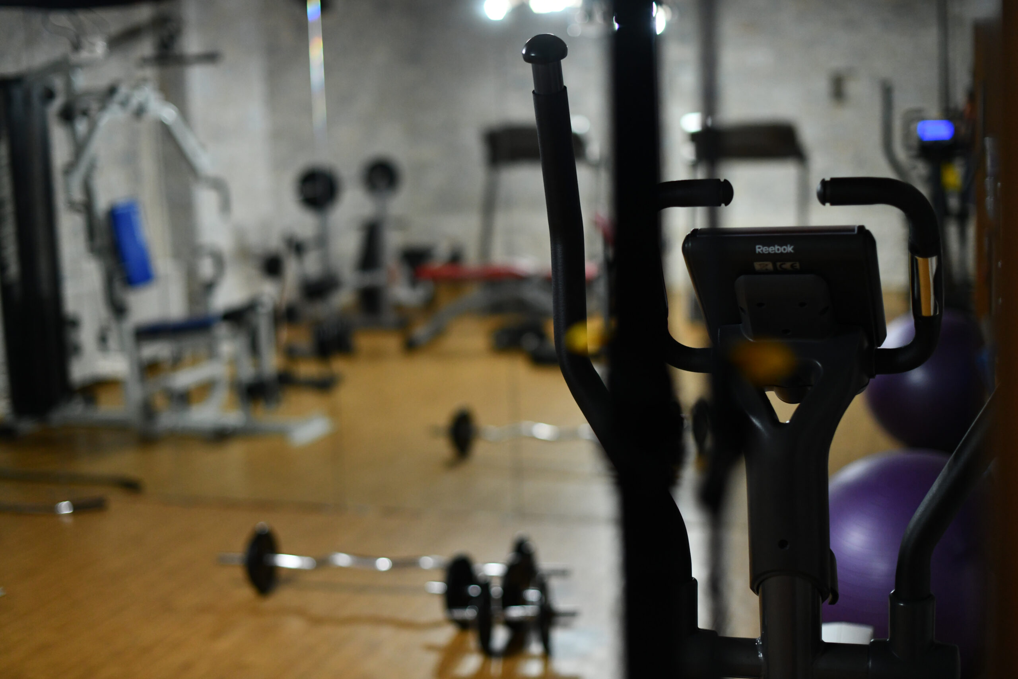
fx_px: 1414
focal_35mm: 50
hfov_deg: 39.6
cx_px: 509
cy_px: 340
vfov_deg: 27.0
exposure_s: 1/125
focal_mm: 50
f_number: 2
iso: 1600
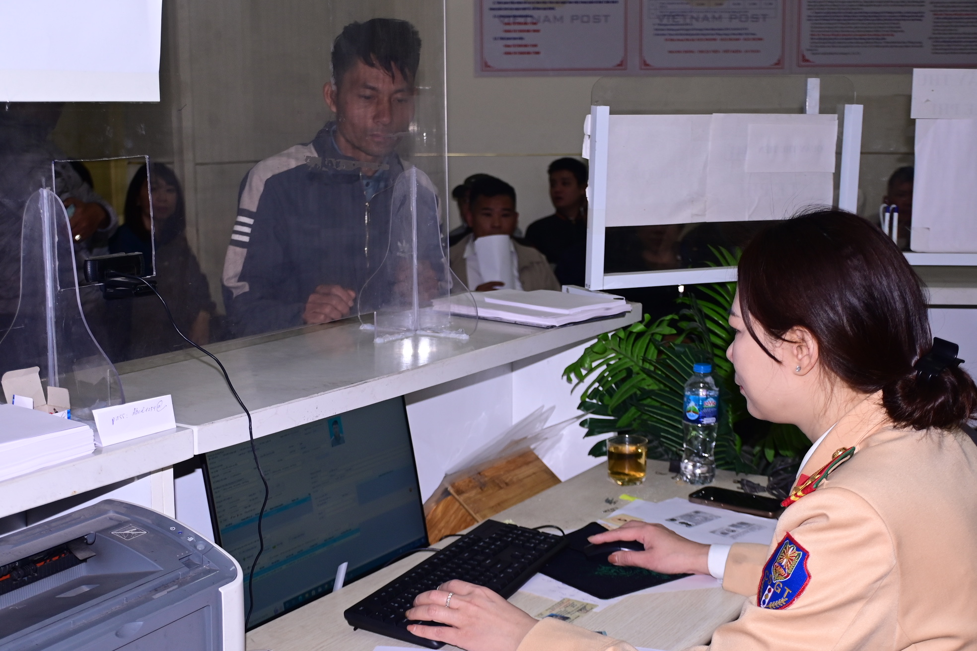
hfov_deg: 41.1
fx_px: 1303
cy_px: 326
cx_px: 488
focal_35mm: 48
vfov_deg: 28.1
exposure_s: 1/200
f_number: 4
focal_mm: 32
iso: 400
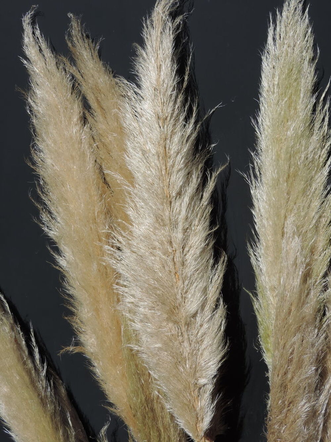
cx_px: 166
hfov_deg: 30.9
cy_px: 221
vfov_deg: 40.4
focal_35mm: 47
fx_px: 599
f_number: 3.5
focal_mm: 8.3
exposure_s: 1/1250
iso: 80
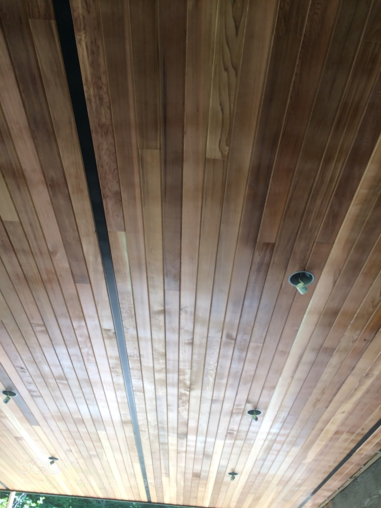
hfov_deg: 48.2
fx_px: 426
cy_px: 254
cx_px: 190
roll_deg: -5.1
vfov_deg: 61.7
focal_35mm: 29
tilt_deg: +37.8
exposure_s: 1/120
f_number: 2.2
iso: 40
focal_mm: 4.15
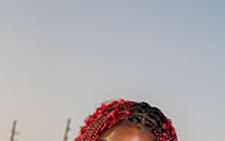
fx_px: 866
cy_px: 317
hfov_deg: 14.8
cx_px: 72
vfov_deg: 8.6
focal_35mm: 141
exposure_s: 1/250
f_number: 5.6
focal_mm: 47
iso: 80
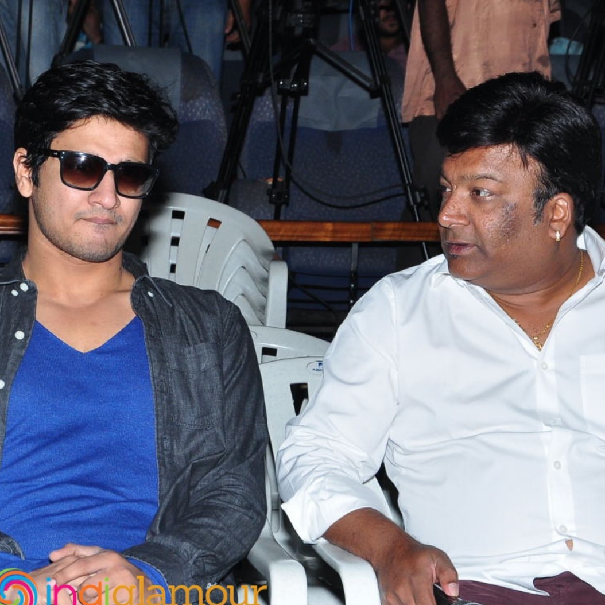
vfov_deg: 13.3
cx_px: 126
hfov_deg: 13.3
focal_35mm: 131
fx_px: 2590
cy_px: 423
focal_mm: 48
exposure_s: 1/125
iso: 400
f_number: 8
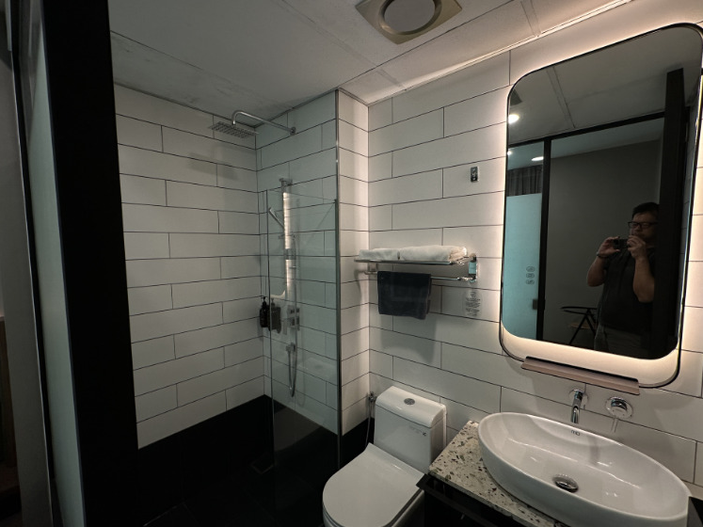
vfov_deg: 81.7
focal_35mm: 15
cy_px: 267
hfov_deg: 98.2
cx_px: 345
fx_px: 305
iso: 125
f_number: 2.2
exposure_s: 1/100
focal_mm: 2.2
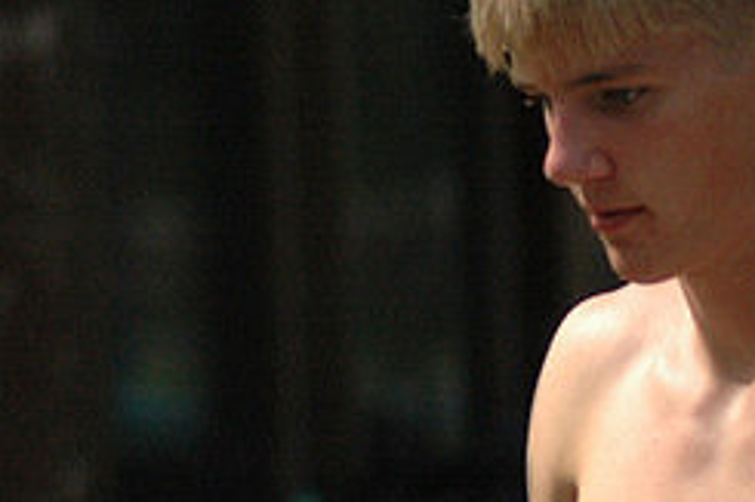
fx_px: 14146
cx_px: 672
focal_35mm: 675
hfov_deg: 3.1
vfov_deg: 2.0
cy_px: 242
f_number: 4.8
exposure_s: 1/1000
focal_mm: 190
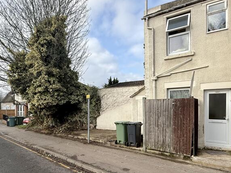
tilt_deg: -1.9
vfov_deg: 54.3
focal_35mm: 25
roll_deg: +0.4
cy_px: 108
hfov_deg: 69.3
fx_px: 167
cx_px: 110
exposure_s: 1/864
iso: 50
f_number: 2.2
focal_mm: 2.22
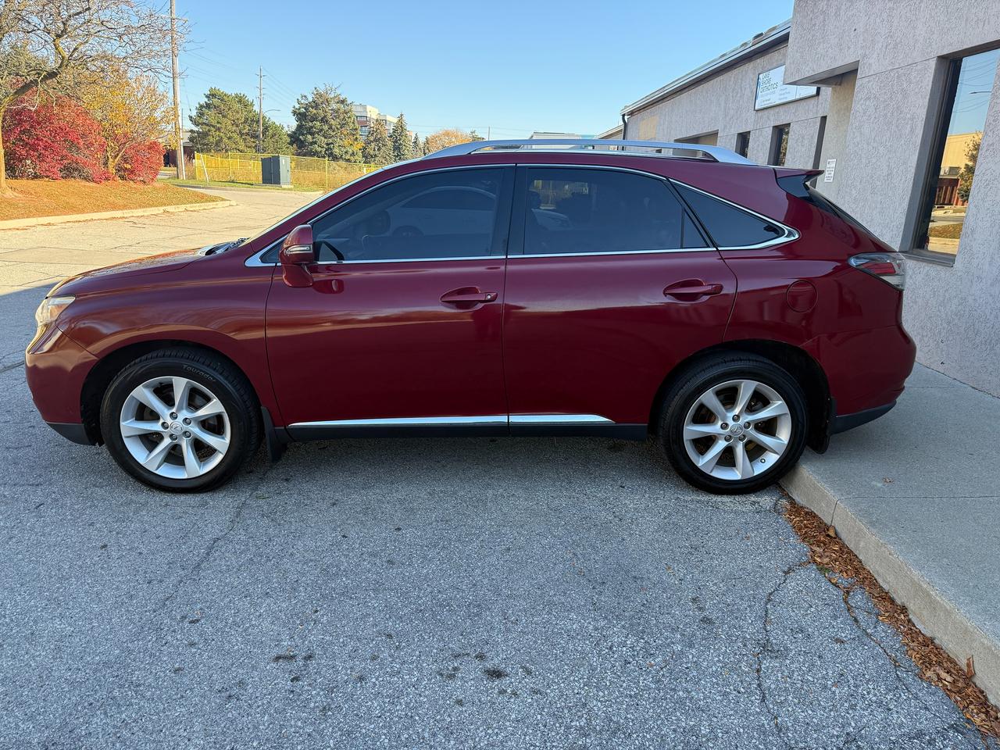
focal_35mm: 24
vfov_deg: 56.8
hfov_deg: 71.6
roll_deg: -1.9
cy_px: 375
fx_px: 693
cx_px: 500
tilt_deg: -14.3
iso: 100
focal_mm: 6.76
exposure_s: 1/805
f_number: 1.78
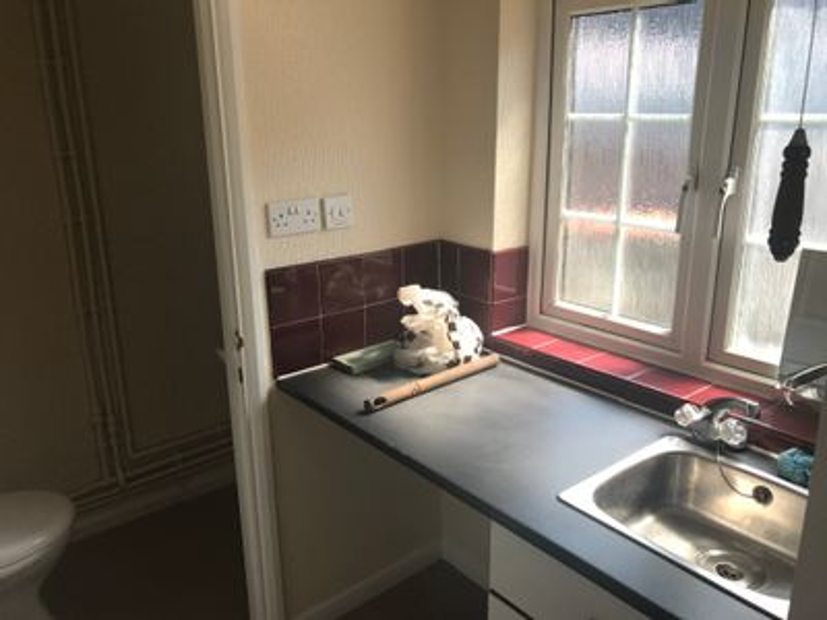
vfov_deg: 49.7
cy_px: 310
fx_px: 669
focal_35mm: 28
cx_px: 414
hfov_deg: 63.4
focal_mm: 3.99
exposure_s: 1/173
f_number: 1.8
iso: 20
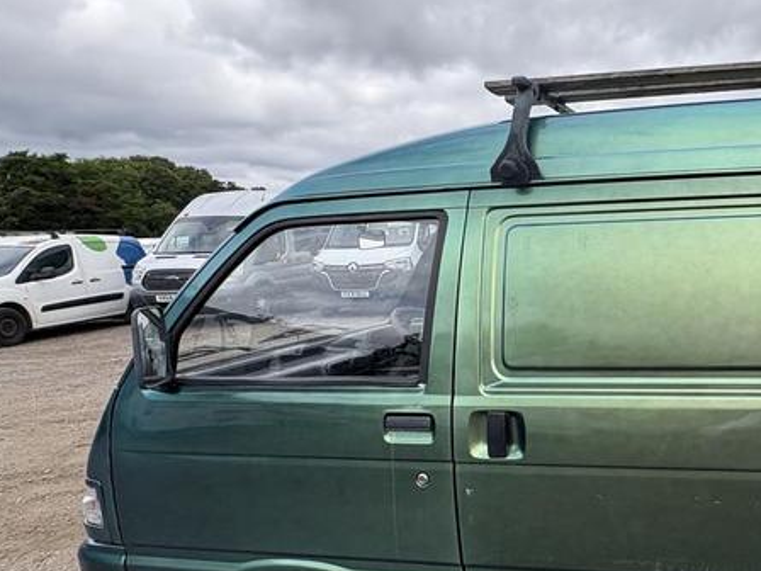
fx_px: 616
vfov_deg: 49.6
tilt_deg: -4.8
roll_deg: -0.8
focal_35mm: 28
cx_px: 668
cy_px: 318
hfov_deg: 56.0
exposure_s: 1/741
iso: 50
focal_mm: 2.22
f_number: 2.2
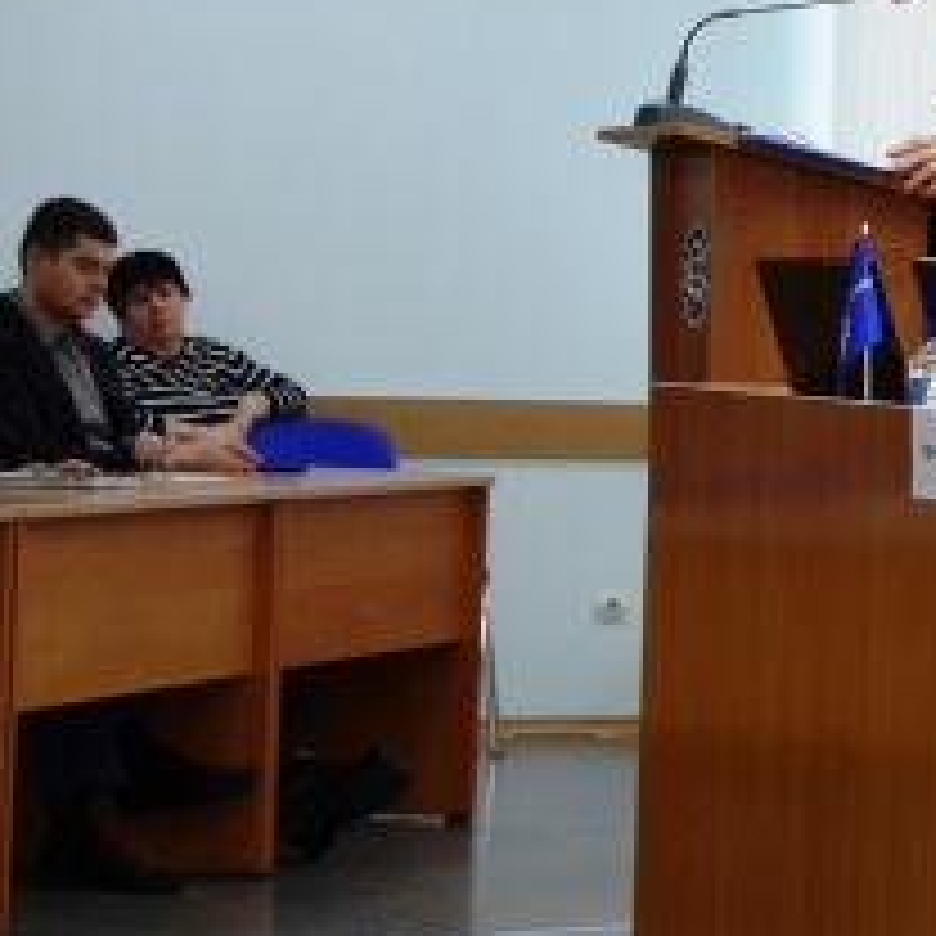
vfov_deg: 10.7
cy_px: 182
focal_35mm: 163
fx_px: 4986
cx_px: 1647
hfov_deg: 10.2
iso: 400
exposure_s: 1/125
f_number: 4
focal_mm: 26
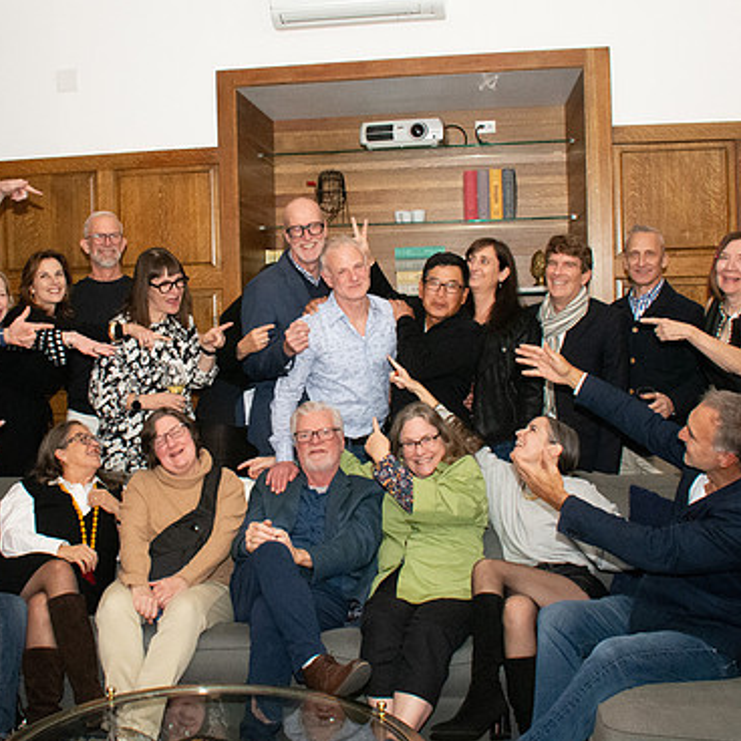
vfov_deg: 41.8
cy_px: 346
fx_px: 969
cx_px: 264
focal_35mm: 40
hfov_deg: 41.5
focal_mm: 18
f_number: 9
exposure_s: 1/200
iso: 5000
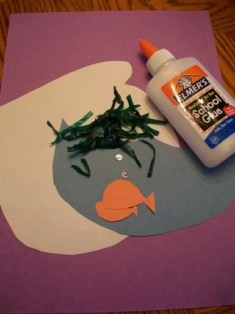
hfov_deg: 44.2
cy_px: 157
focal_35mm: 32
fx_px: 290
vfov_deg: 56.8
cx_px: 118
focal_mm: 5.7
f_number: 2.8
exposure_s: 1/20
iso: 160
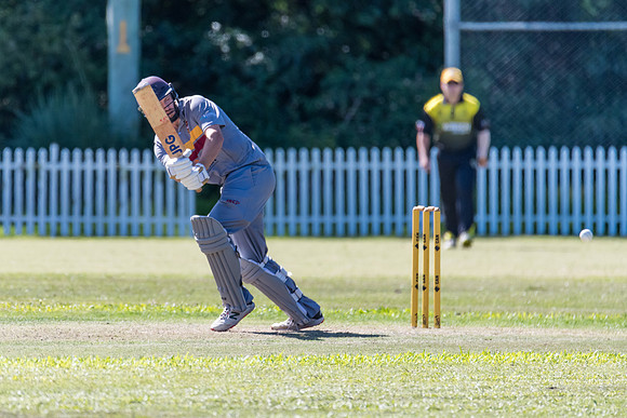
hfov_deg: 2.8
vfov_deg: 1.9
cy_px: 173
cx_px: 242
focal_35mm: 736
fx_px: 12826
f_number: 6.3
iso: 1100
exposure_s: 1/2000
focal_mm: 600
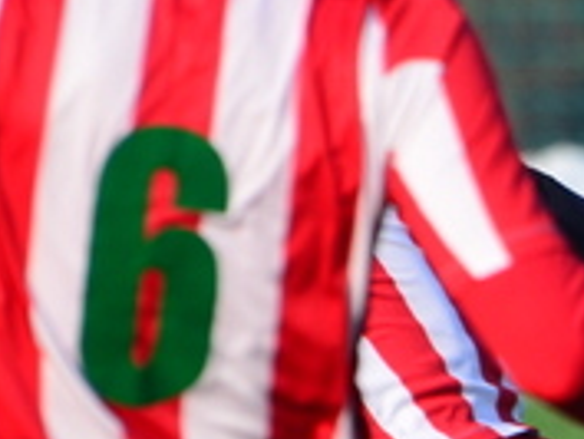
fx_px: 26353
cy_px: 436
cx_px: 987
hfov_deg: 1.3
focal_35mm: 1561
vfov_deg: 1.0
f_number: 5.6
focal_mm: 240
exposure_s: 1/1250
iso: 500
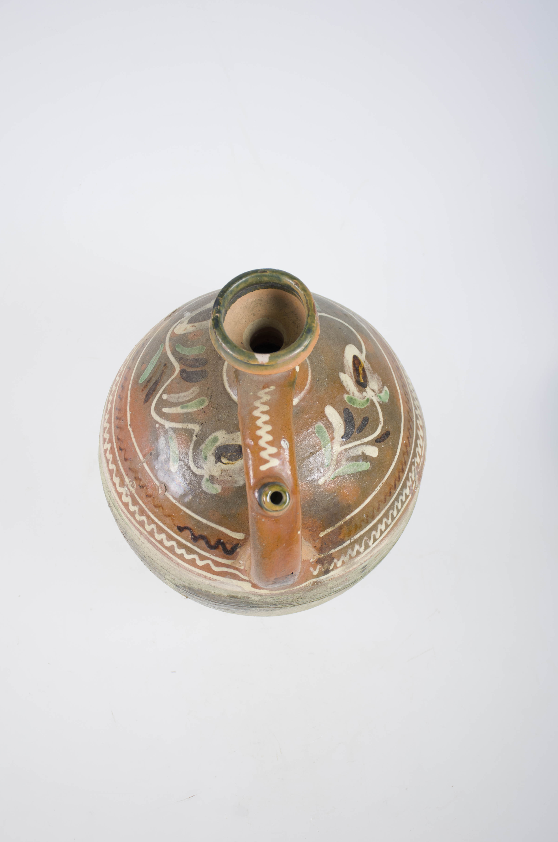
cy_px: 421
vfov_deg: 32.0
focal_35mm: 63
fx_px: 1471
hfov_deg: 21.5
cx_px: 279
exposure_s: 1/160
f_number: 5.6
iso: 100
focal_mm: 42
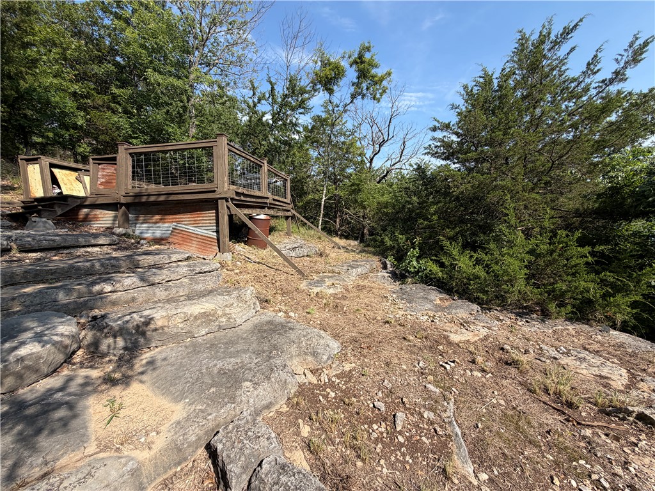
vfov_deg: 85.7
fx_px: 265
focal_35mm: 14
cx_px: 328
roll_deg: +2.4
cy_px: 246
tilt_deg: -5.5
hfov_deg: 102.1
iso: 32
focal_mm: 2.22
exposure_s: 1/770
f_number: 2.2
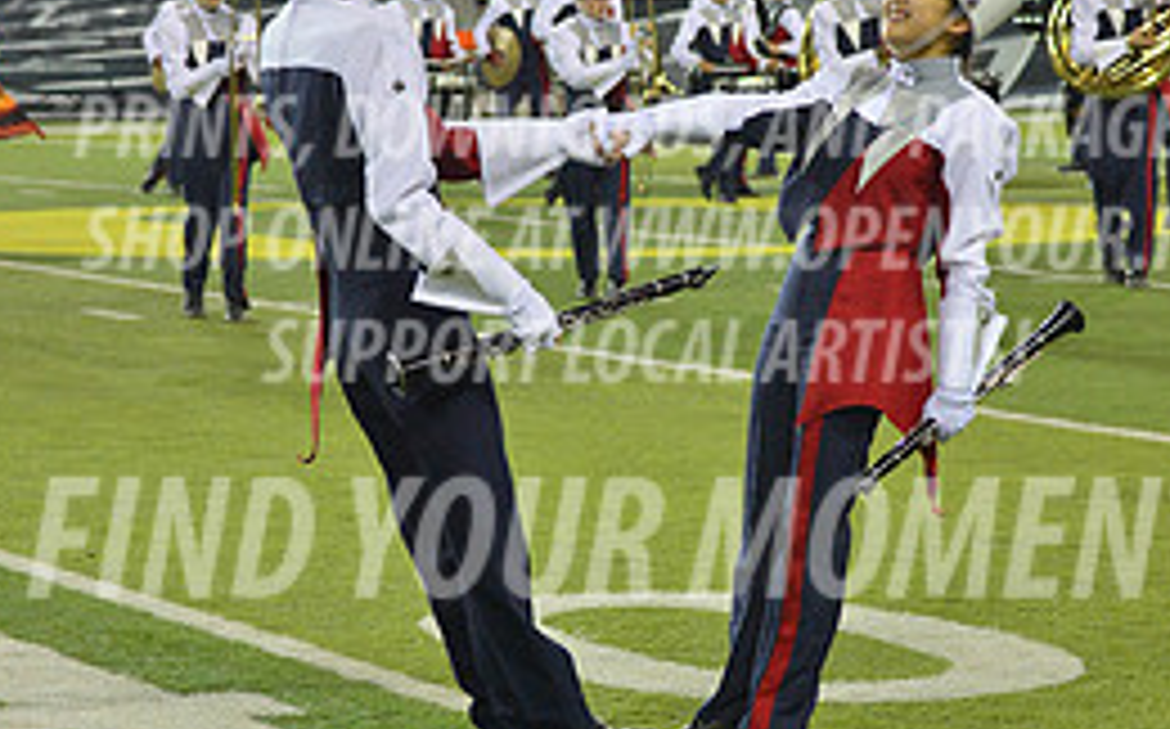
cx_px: 646
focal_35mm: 150
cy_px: 230
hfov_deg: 14.0
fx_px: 4779
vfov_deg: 8.7
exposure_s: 1/500
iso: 2000
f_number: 5.6
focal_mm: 85
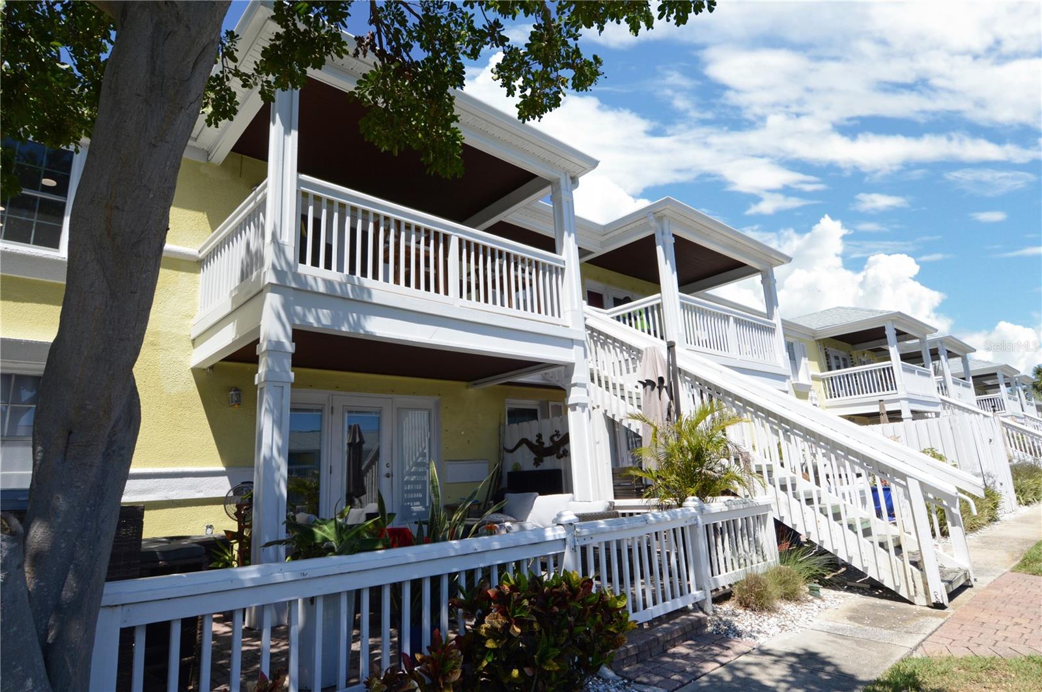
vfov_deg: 67.3
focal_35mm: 18
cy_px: 346
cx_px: 521
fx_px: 520
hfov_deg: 90.1
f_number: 10
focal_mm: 12
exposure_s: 1/100
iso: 100
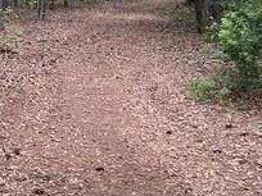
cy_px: -27
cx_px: 62
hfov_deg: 21.3
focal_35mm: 91
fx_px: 689
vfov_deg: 15.7
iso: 32
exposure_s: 1/120
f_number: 1.8
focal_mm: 3
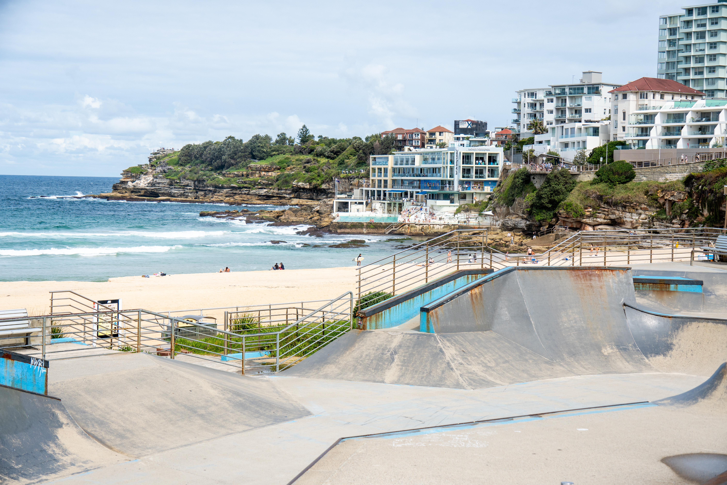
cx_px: 364
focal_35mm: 66
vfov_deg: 20.6
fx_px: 1333
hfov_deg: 30.5
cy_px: 242
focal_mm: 44
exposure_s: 1/800
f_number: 5
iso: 100
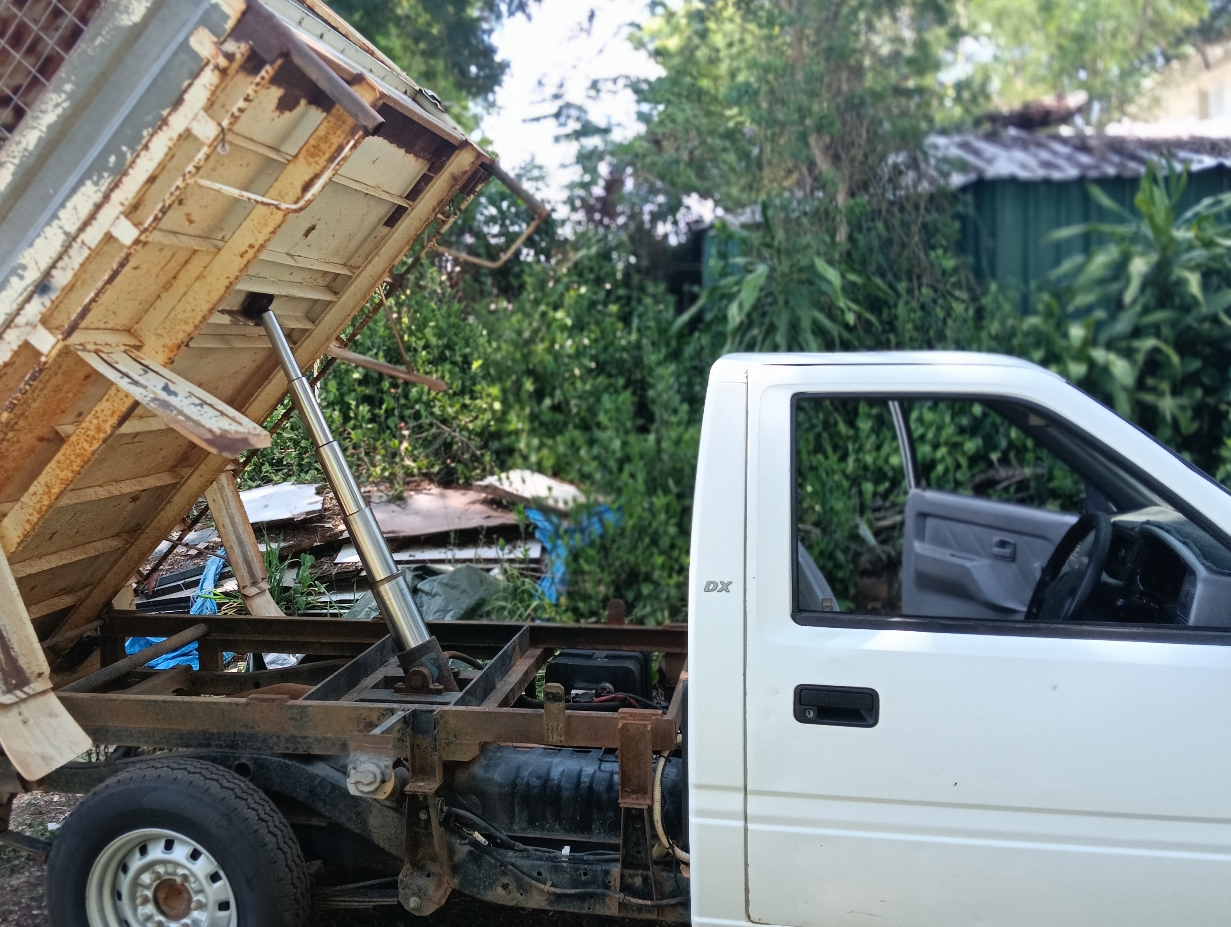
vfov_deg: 40.8
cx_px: 485
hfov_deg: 52.2
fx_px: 1247
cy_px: 450
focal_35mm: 35
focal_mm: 3.98
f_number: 2.8
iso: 80
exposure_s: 1/99.9
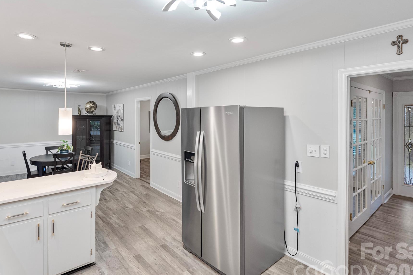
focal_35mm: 19
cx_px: 192
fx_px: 218
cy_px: 126
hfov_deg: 86.8
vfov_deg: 64.4
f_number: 3.2
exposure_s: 1/30
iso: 1250
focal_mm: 16
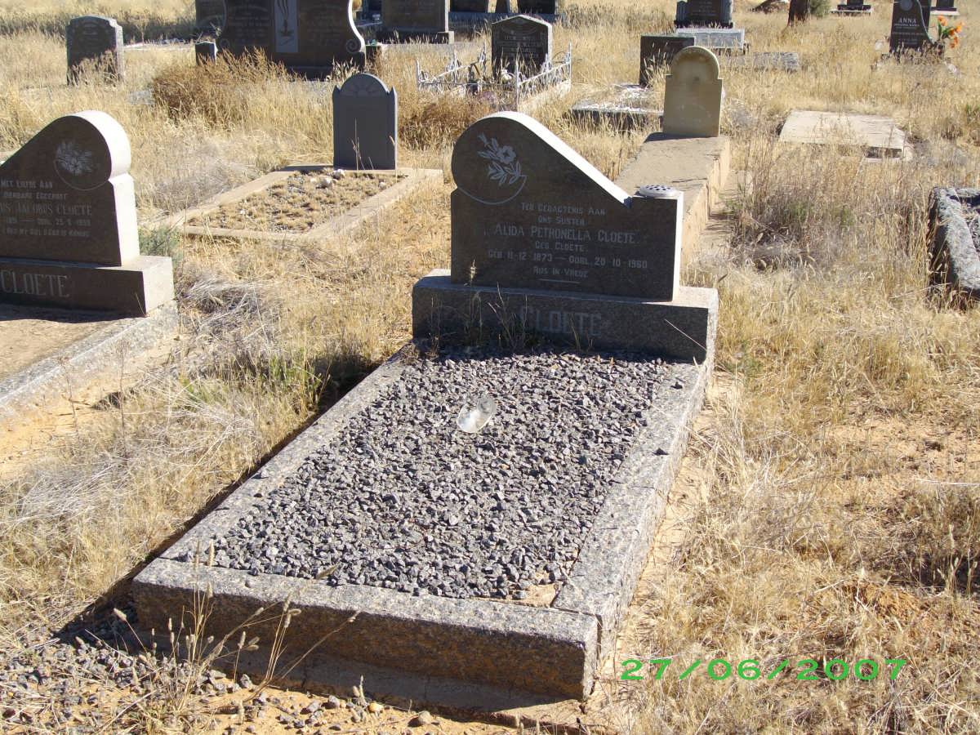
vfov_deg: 32.2
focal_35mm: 45
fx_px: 1274
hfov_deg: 42.1
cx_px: 490
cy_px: 368
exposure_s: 1/640
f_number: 3
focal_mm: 7.4
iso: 80
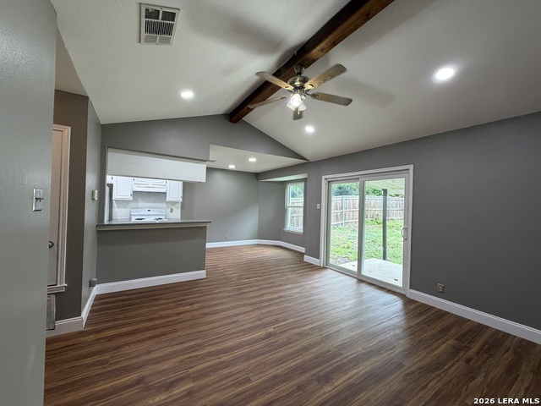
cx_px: 270
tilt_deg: -0.4
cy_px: 203
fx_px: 219
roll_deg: -1.0
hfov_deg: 102.1
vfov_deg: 85.7
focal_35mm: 14
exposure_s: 1/120
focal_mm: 2.22
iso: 250
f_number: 2.2
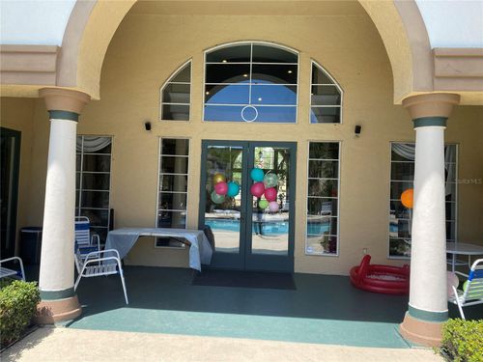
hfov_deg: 67.3
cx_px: 242
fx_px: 363
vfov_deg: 53.1
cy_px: 181
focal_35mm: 26
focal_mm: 4.25
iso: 32
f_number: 1.8
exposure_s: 1/1016
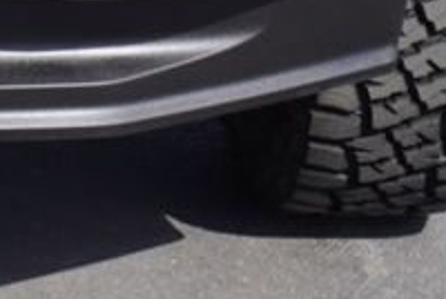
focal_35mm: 177
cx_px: -239
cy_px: -355
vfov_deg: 7.4
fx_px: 2191
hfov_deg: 11.1
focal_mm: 23
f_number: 9
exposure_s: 1/125
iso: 100
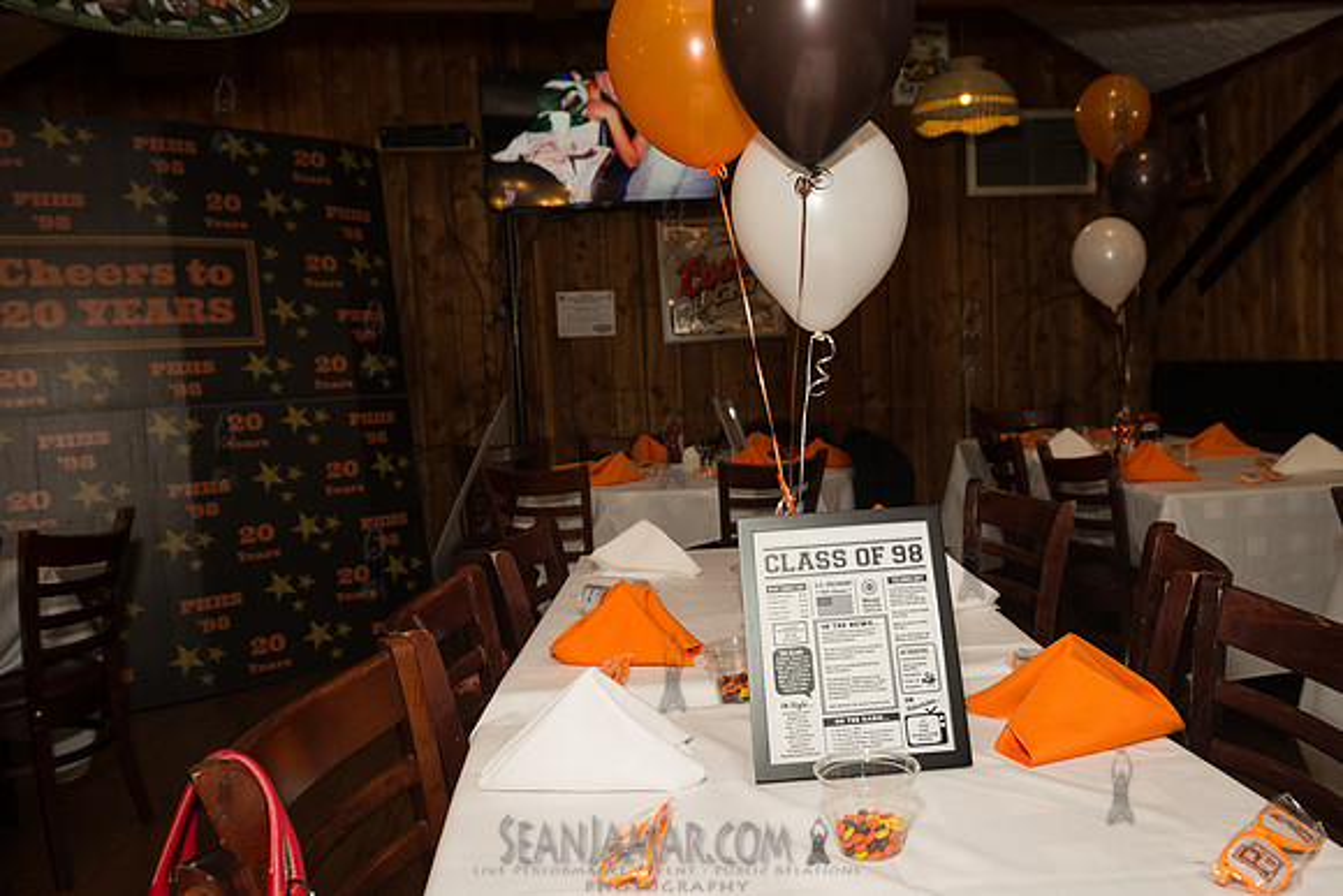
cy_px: 434
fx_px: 1098
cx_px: 759
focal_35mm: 29
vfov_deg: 44.4
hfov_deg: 62.7
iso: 1000
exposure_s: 1/320
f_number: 4
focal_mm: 24
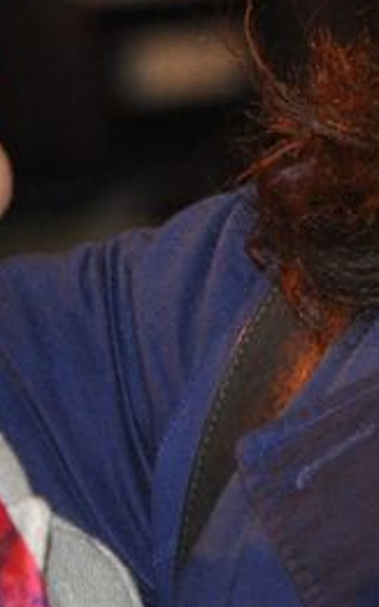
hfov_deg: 3.5
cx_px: 691
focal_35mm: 375
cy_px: -267
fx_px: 6201
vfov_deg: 5.6
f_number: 2.8
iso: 800
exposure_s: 1/60
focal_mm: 50
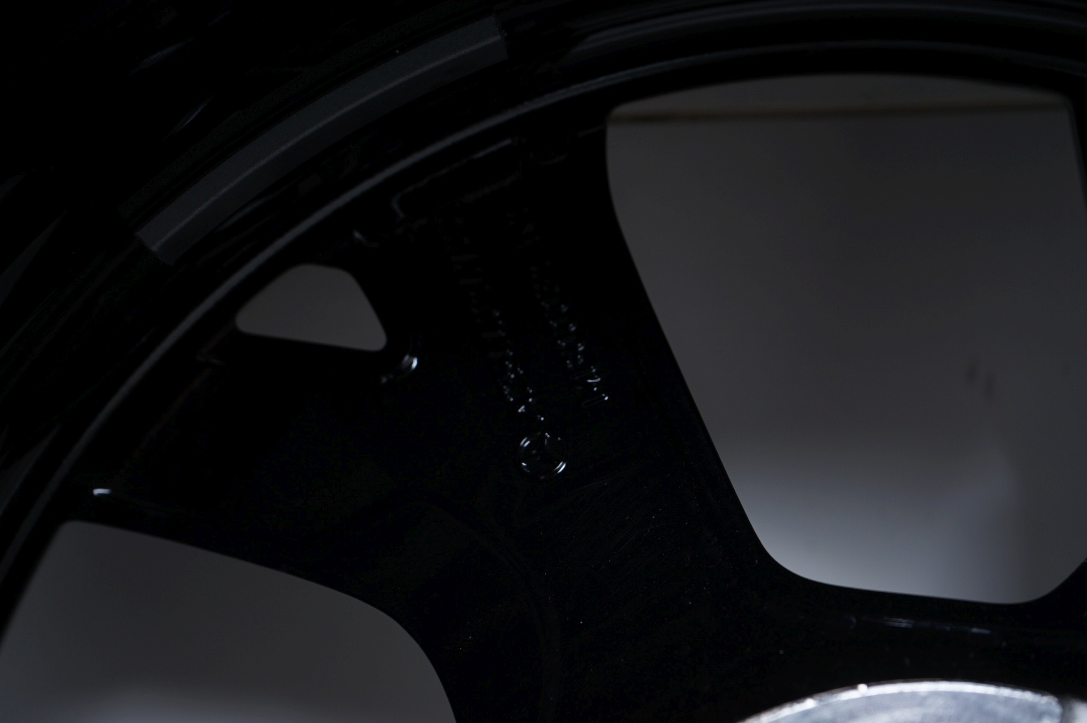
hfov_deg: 36.9
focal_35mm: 54
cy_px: 362
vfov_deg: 25.0
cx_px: 544
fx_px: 1629
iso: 250
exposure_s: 1/100
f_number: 7.1
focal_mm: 54
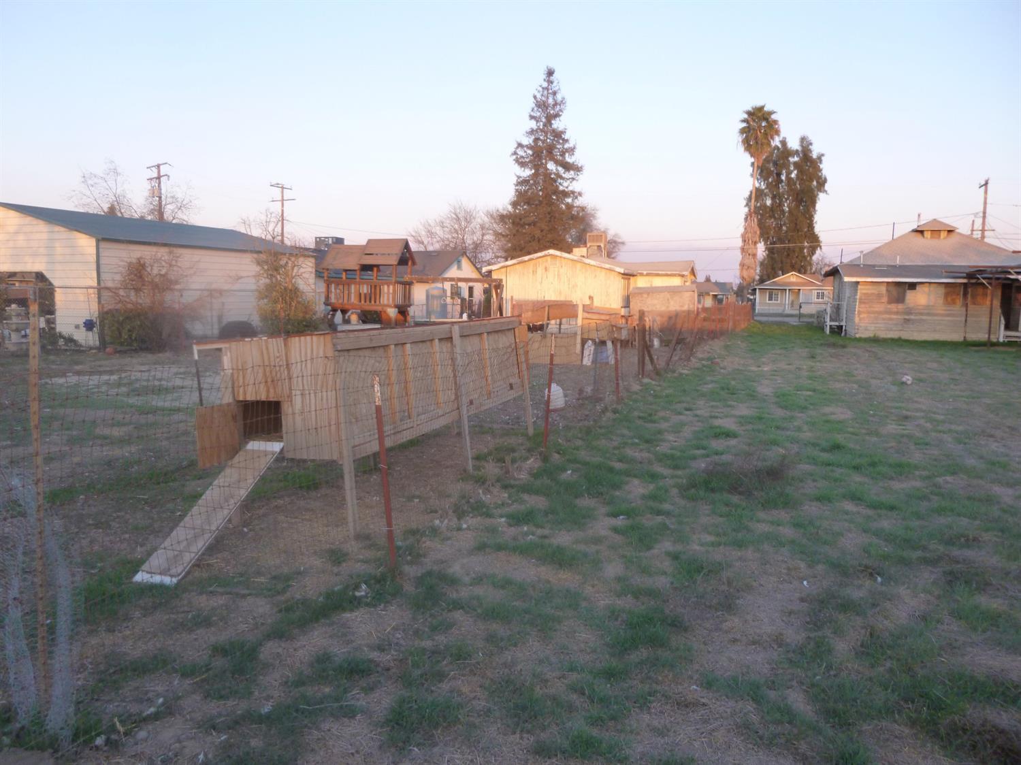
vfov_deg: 54.9
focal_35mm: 25
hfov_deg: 69.4
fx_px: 737
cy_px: 382
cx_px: 510
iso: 160
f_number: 3.1
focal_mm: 4.5
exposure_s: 1/60
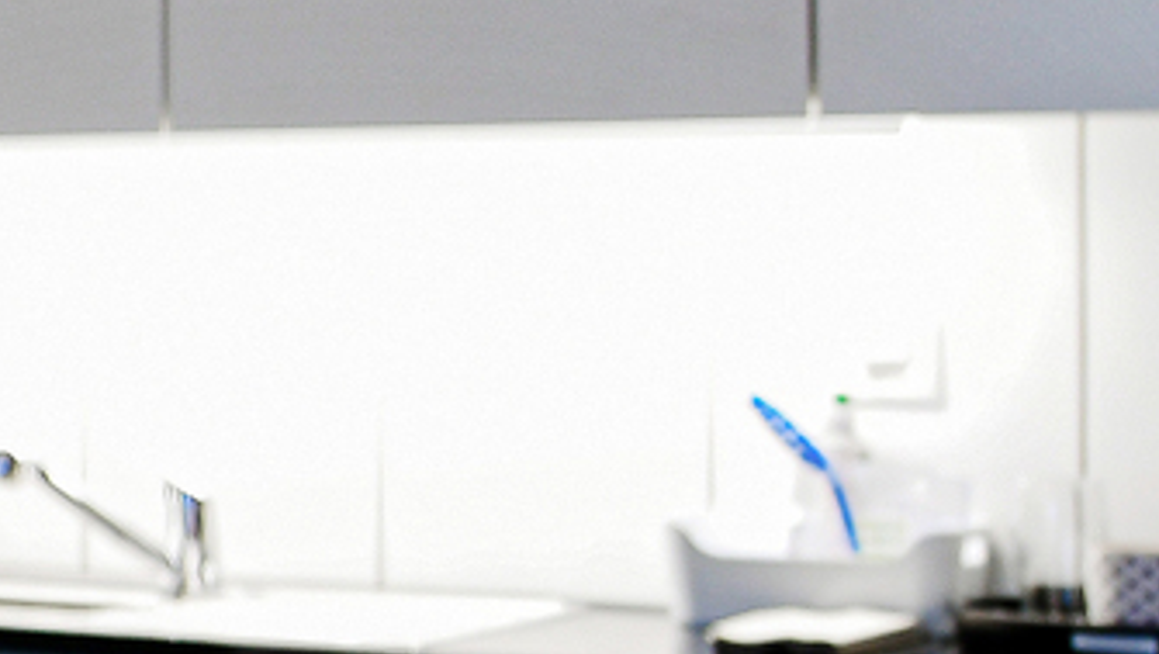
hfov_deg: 13.4
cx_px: -1702
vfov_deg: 10.8
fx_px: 3444
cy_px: 427
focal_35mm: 112
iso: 110
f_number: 2.8
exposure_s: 1/15
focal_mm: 14
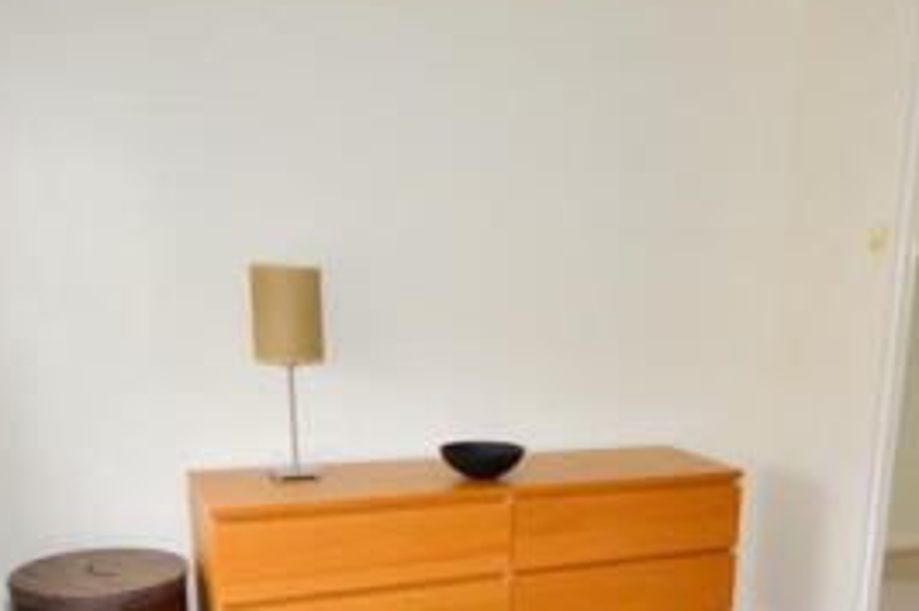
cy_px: 539
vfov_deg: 34.1
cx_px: 646
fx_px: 944
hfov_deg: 50.5
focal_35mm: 37
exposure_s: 1/60
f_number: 4
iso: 640
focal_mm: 10
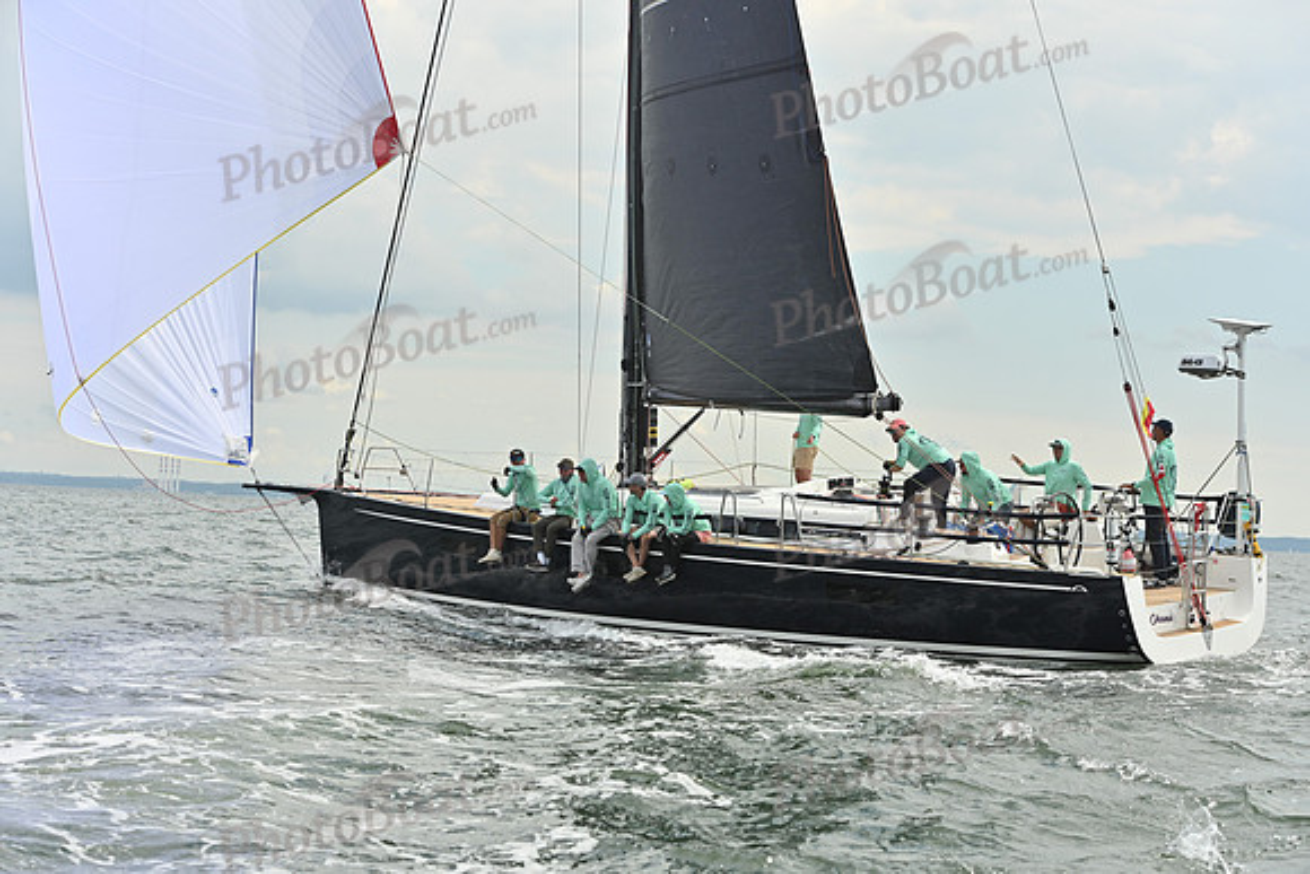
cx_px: 655
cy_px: 437
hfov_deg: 28.8
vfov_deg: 19.5
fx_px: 2548
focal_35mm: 70
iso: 320
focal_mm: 70
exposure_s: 1/1600
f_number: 6.3
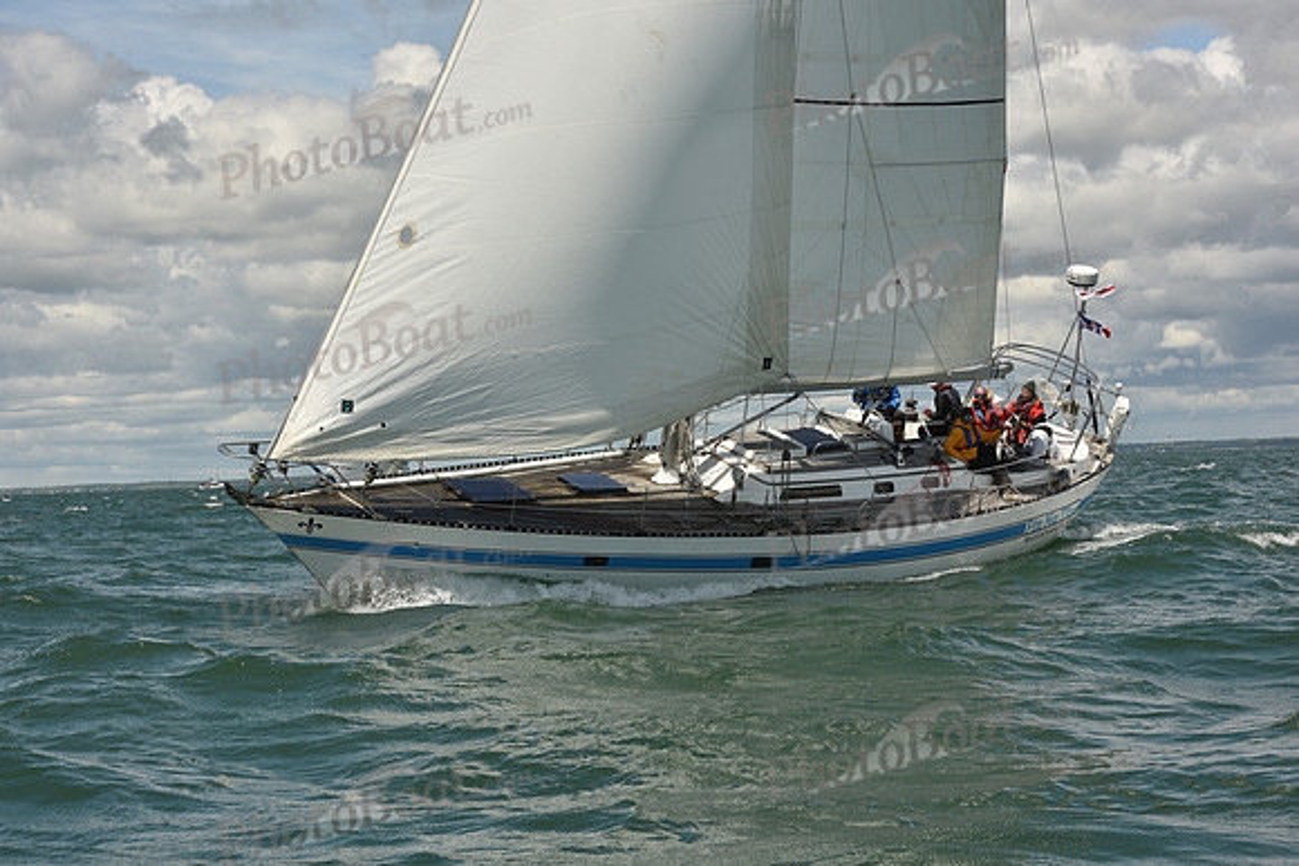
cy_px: 433
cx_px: 650
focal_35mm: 75
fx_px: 2707
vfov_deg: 18.2
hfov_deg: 27.0
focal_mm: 75
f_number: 13
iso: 320
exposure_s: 1/800
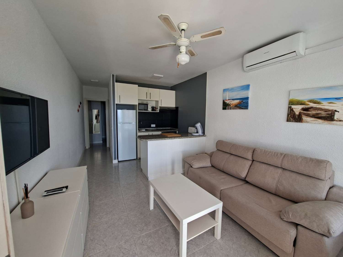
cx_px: 172
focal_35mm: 13
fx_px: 129
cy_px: 128
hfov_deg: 106.2
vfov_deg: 89.9
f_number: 2.2
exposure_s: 1/50
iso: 50
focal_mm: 1.74
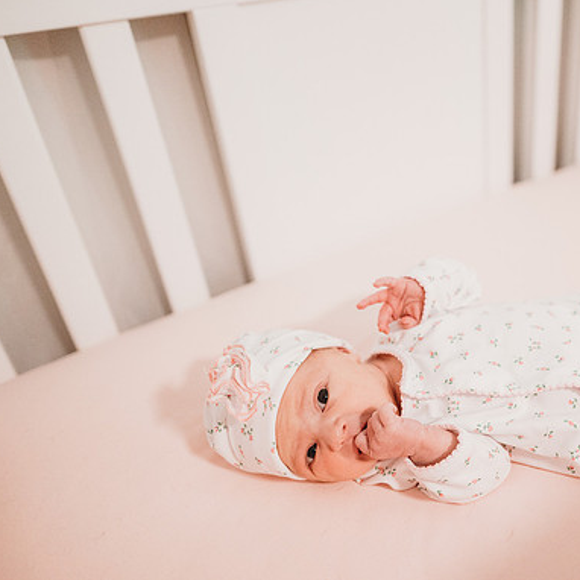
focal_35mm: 31
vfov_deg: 52.5
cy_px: 289
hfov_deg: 50.8
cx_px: 419
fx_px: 588
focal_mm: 24
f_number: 2.2
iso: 2000
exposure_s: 1/160
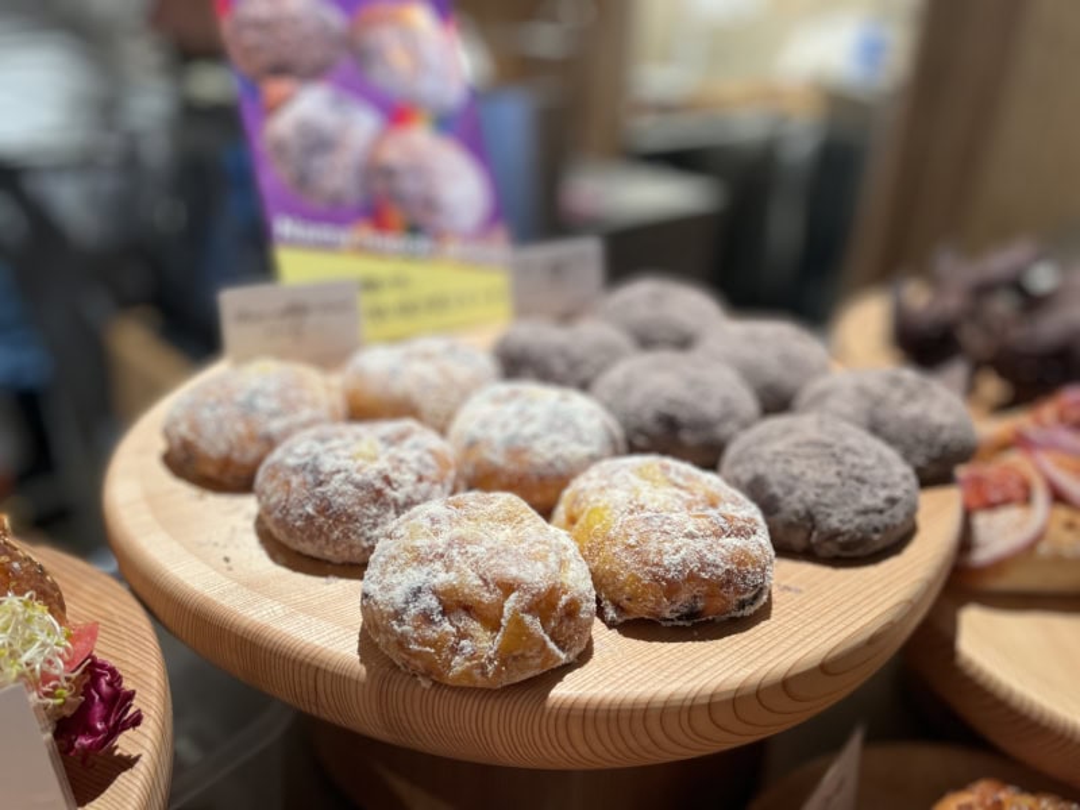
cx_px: 540
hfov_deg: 67.3
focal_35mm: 26
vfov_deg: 53.1
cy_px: 405
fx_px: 811
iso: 100
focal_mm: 4.2
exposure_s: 1/100
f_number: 1.6
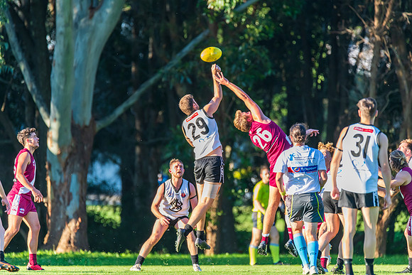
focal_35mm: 600
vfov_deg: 2.3
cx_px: 206
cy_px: 138
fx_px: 6868
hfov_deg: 3.4
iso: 800
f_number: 7.1
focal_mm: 600
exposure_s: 1/400
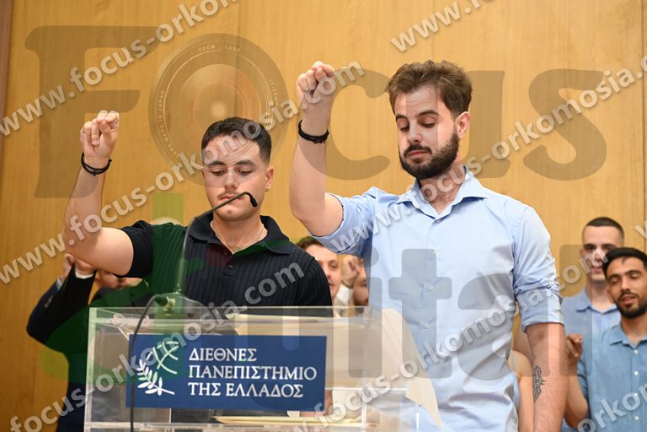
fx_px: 1474
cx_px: 324
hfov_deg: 24.8
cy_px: 216
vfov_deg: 16.7
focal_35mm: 82
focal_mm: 82
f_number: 4
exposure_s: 1/125
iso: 1600
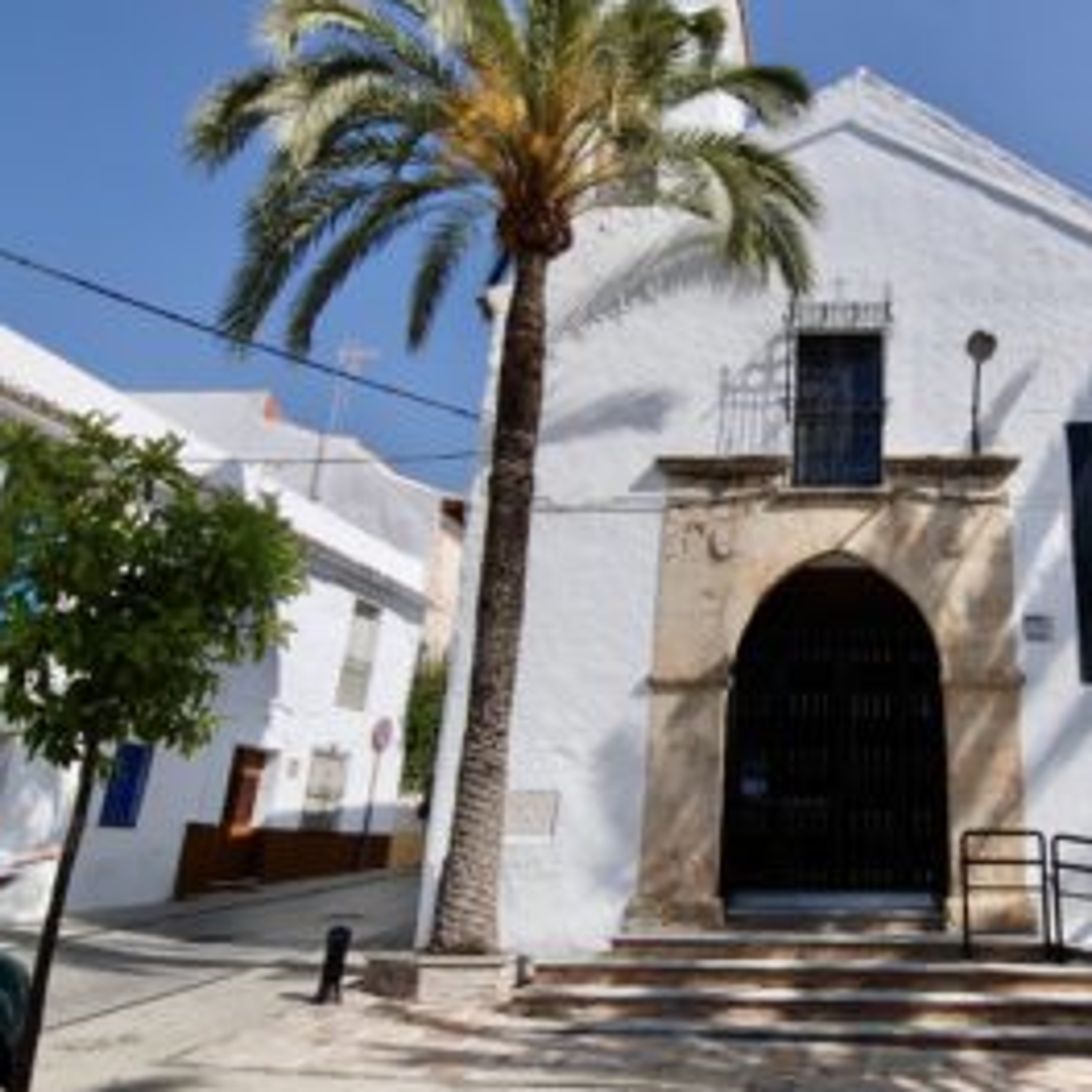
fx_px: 1035
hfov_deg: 52.8
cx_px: 836
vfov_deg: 55.5
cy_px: 494
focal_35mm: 29
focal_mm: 12
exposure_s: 1/250
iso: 100
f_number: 8
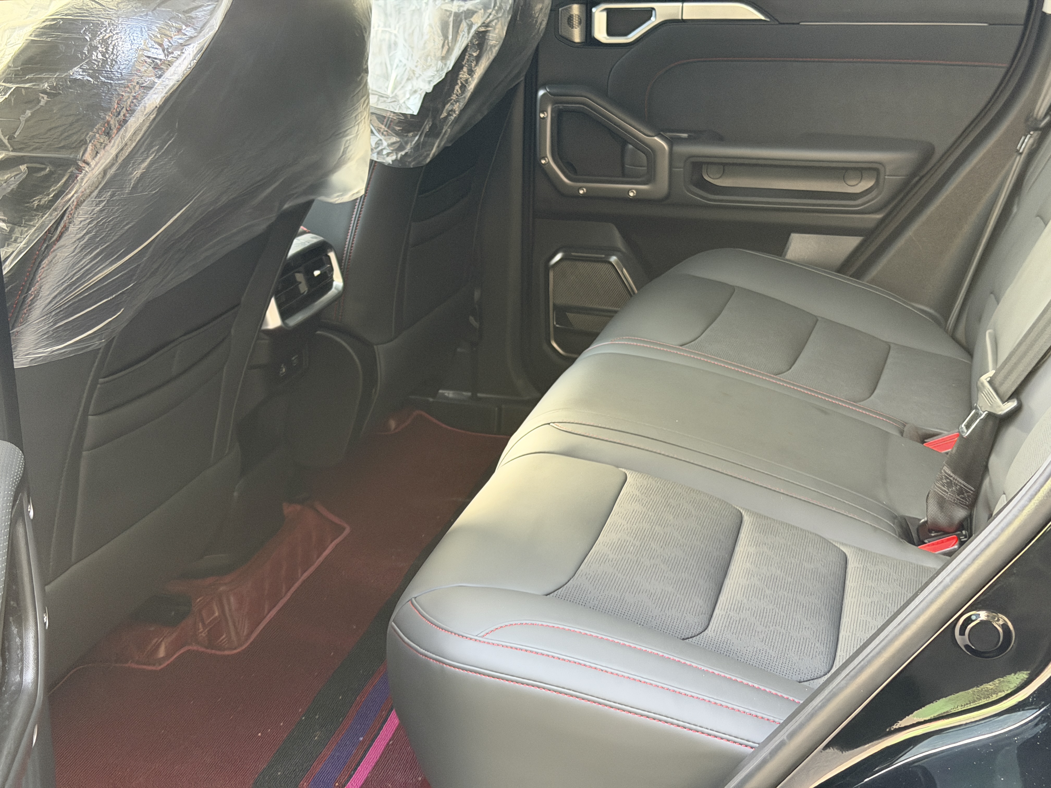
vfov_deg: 30.3
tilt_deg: -20.5
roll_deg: -0.2
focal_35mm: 48
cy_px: 394
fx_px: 1457
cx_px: 526
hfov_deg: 39.7
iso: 400
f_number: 1.78
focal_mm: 6.76
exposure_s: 1/40
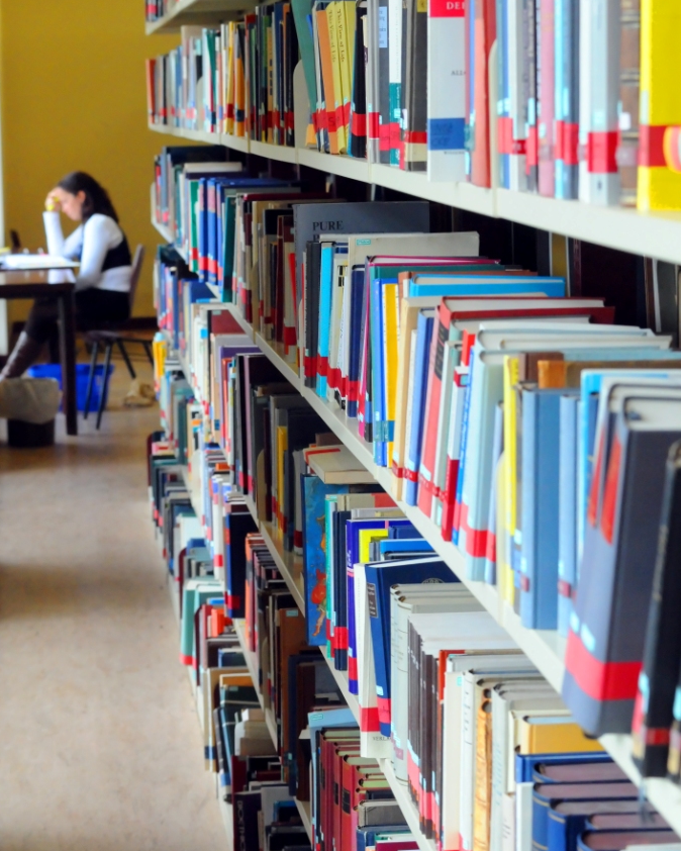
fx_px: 2670
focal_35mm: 106
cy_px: 373
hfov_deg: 14.5
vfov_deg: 18.1
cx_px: 343
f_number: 8
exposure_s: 1/250
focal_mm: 62
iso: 2500
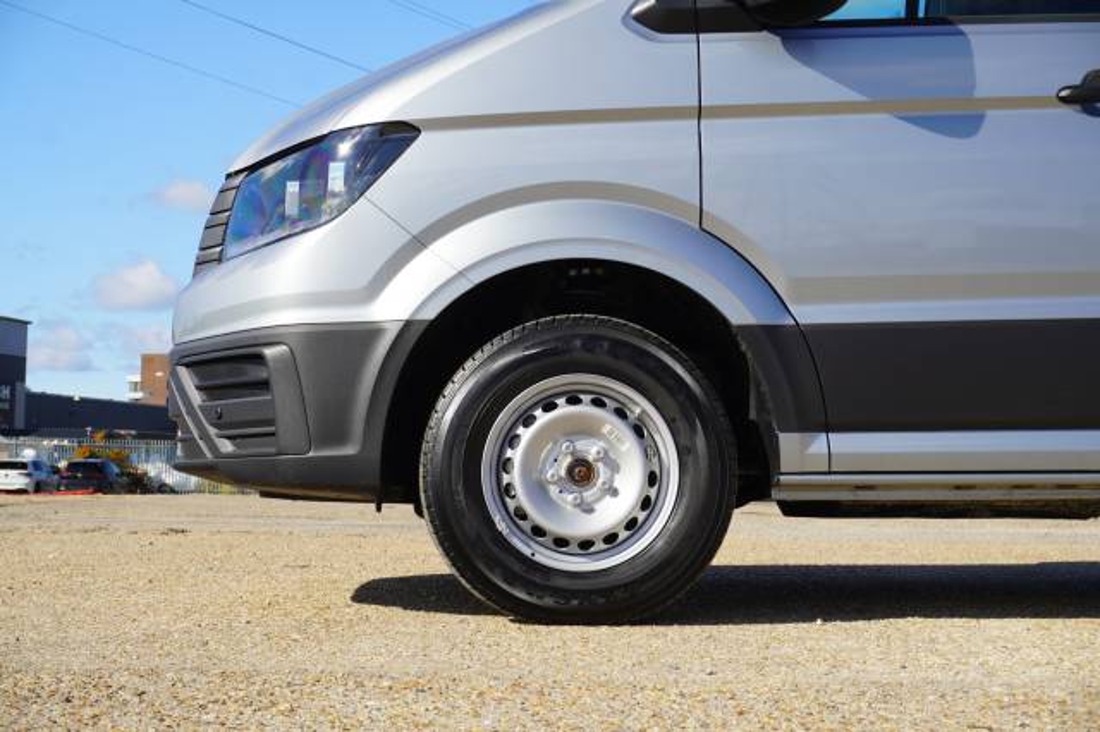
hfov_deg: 36.0
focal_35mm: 56
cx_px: 550
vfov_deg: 24.4
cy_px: 366
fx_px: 1695
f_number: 9
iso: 100
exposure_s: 1/100
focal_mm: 37
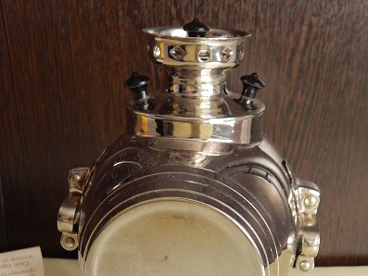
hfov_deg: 29.8
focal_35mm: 65
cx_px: 205
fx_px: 691
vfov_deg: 22.2
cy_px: 232
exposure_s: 1/30
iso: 200
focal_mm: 7.7
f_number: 3.6
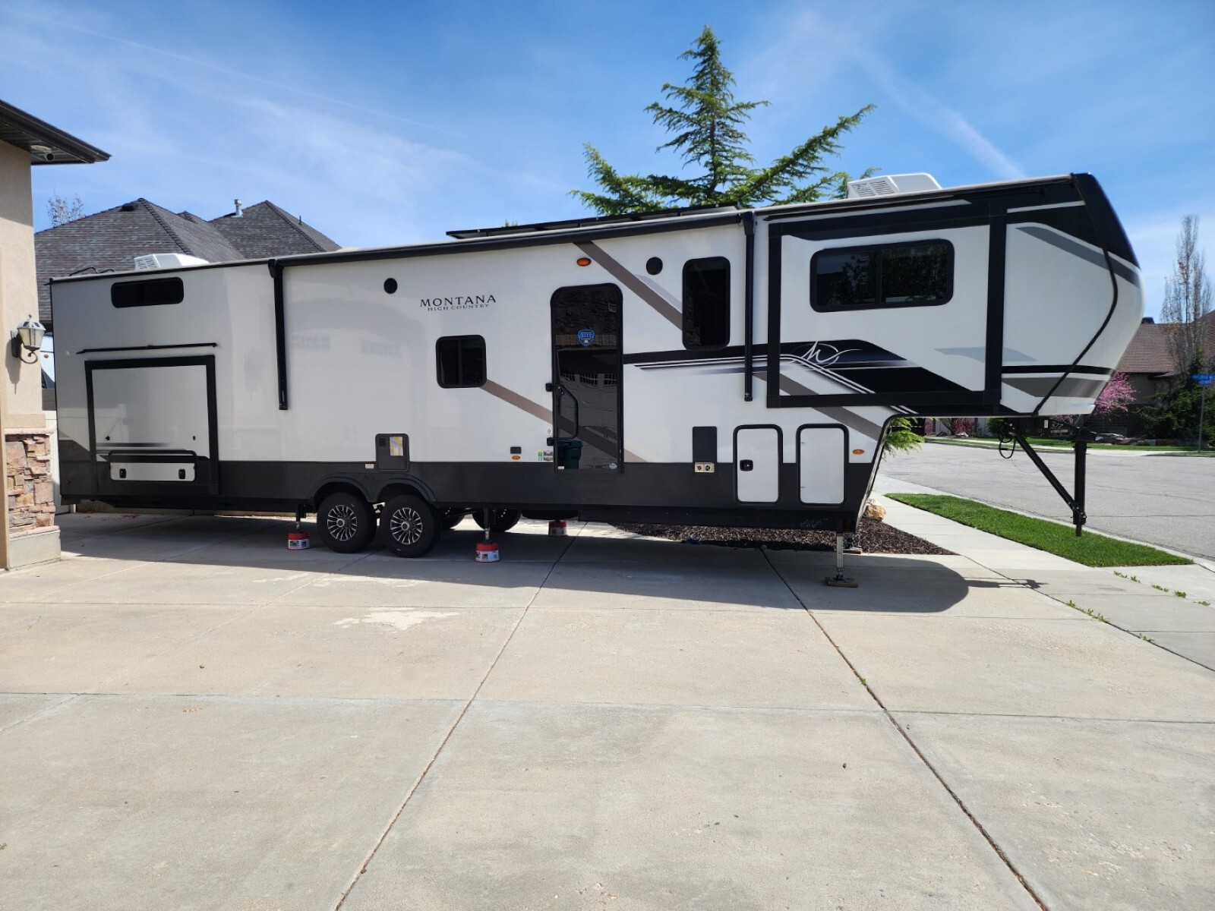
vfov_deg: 58.9
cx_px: 608
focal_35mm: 23
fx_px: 807
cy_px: 456
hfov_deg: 73.9
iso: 12
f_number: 1.8
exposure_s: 1/1078
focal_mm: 6.4
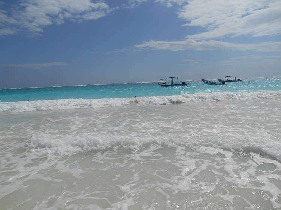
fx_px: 211
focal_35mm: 26
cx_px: 140
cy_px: 105
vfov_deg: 53.0
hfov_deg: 67.3
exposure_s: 1/400
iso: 80
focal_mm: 4.7
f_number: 11
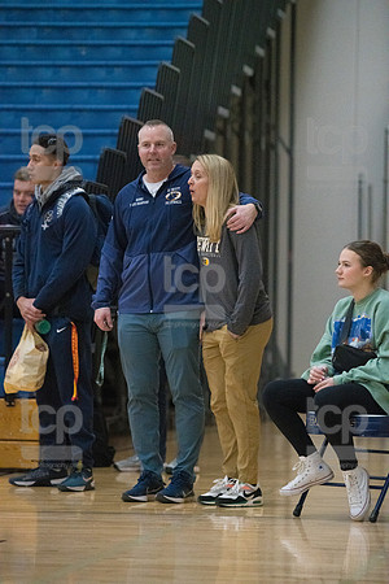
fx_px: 2674
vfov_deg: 12.5
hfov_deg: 8.3
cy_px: 292
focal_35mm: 165
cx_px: 194
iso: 6400
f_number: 3.5
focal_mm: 165
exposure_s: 1/1600
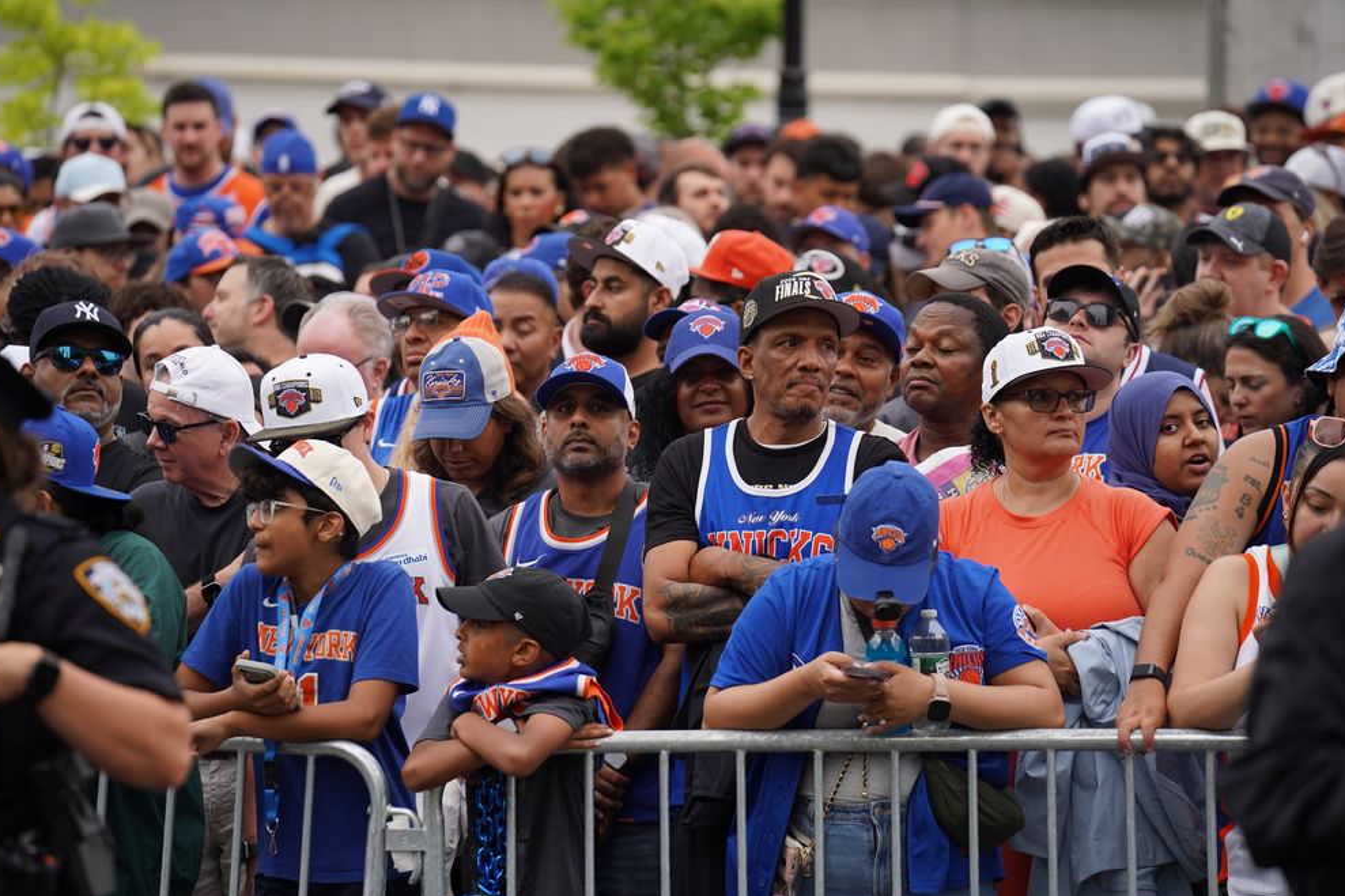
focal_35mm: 207
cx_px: 656
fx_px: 7732
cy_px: 462
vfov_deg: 6.6
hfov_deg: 9.9
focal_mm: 200
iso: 400
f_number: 4
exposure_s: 1/640
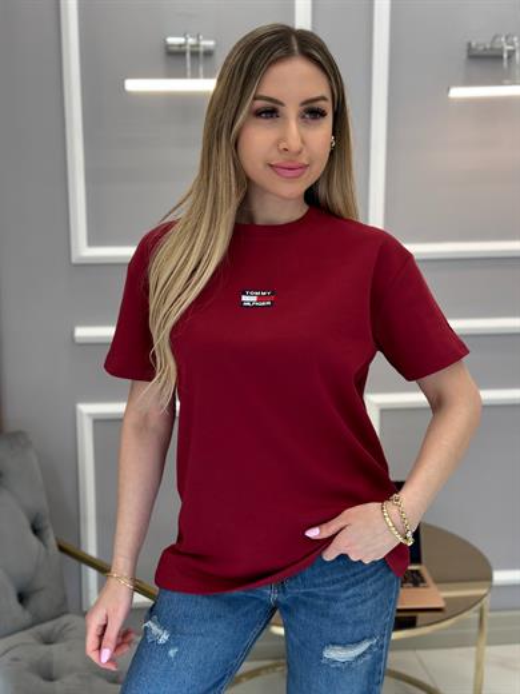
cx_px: 260
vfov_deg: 39.7
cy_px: 347
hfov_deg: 30.3
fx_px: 961
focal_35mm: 48
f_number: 1.78
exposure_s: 1/100
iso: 64
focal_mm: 6.86
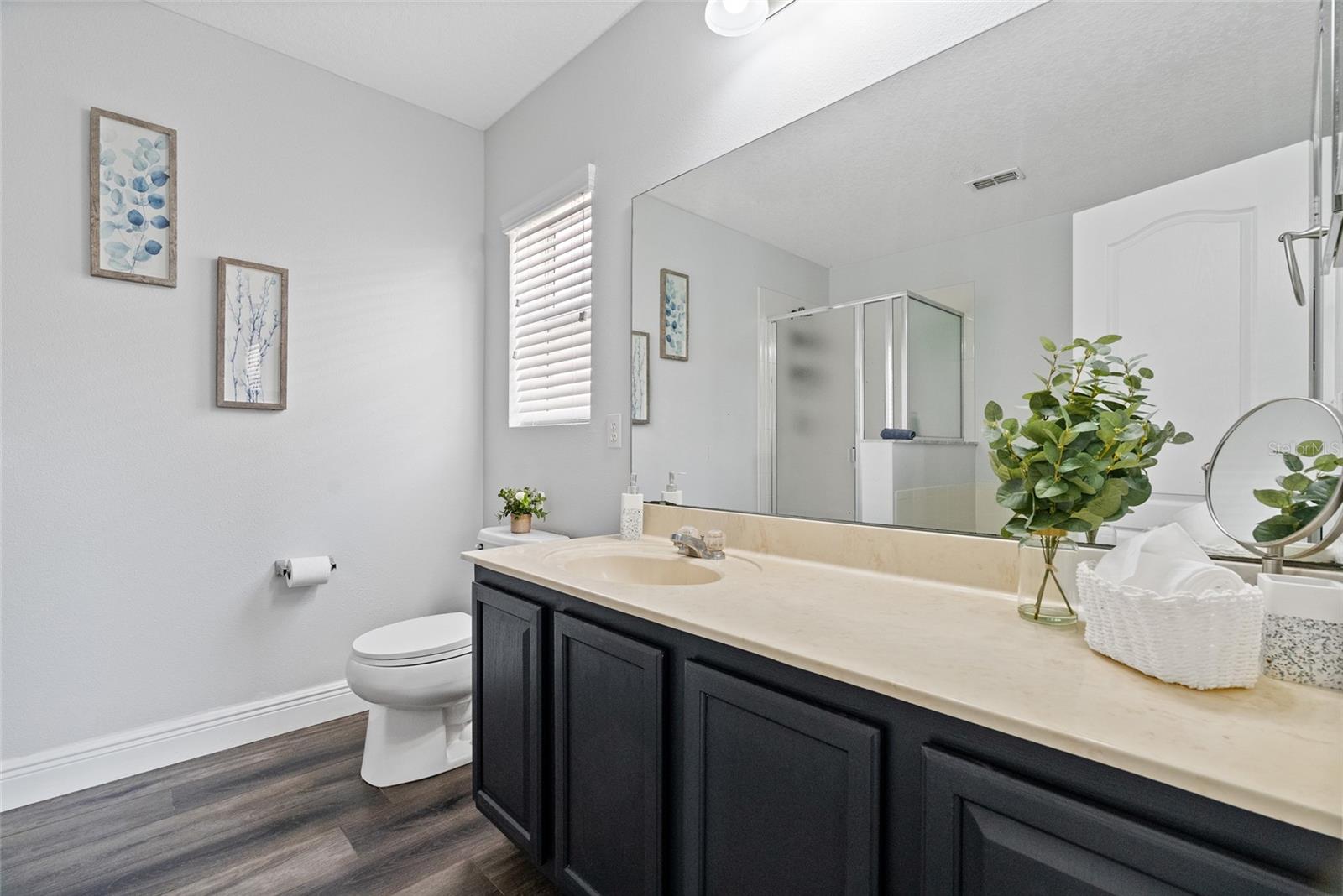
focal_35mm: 16
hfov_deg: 96.7
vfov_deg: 73.8
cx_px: 672
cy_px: 448
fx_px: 597
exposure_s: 1/30
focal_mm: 16
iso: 2500
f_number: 9
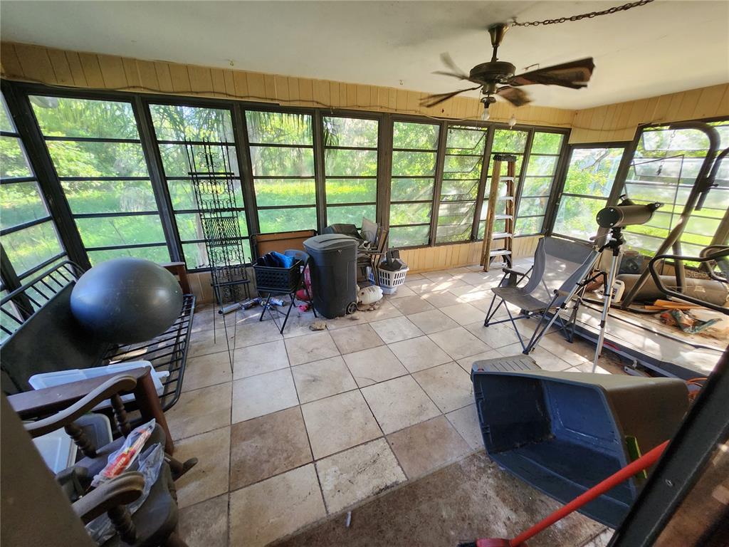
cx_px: 364
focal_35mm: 13
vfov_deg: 89.9
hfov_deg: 106.2
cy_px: 274
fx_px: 274
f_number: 2.2
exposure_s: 1/60
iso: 160
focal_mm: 1.74
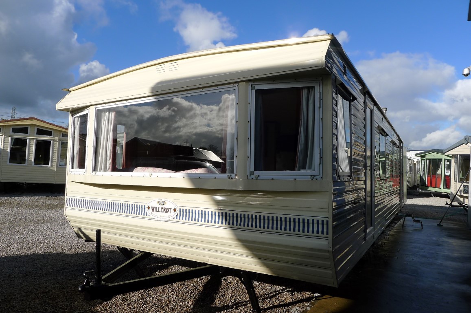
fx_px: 314
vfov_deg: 53.0
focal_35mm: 24
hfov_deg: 73.8
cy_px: 156
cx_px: 236
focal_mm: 5.1
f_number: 4
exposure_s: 1/800
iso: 80
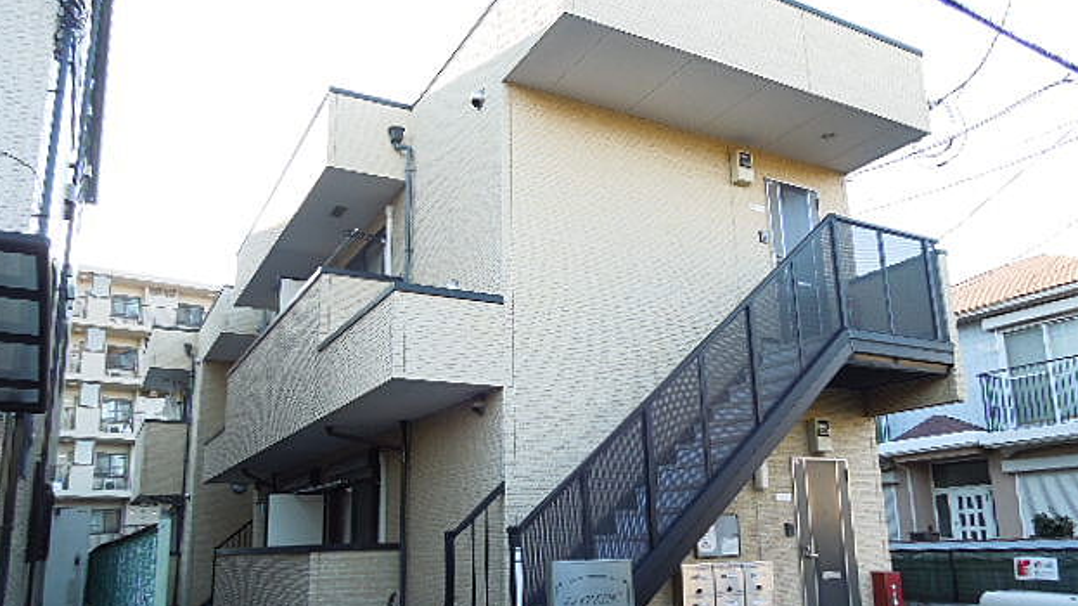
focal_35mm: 28
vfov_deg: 41.4
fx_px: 800
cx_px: 543
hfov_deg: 67.9
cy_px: 339
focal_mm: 4.5
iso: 100
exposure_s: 1/80
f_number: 3.3
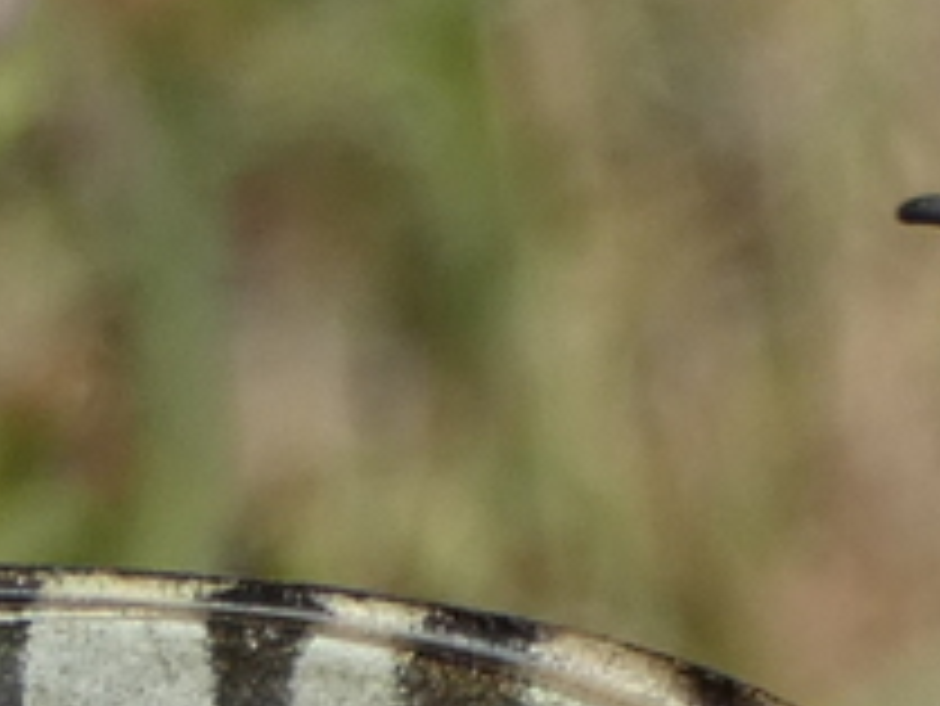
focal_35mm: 530
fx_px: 14400
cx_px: 470
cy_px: 1259
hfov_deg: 3.7
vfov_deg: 2.8
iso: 80
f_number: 5.2
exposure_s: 1/250
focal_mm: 23.3
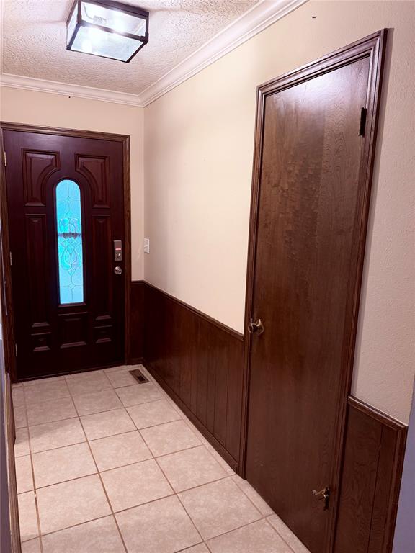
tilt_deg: -10.2
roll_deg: -1.3
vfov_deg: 71.6
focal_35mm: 24
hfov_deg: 56.8
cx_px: 208
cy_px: 276
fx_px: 384
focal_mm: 6.76
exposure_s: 1/60
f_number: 1.78
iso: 160
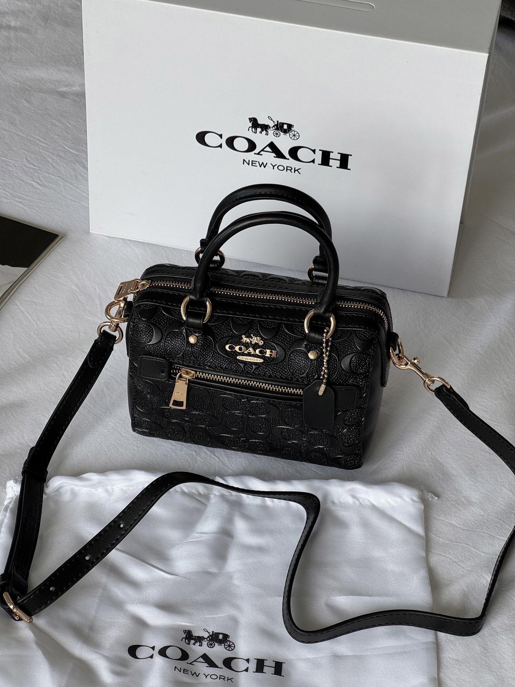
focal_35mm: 77
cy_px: 344
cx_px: 258
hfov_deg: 19.1
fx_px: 1527
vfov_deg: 25.3
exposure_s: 1/99
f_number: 2.8
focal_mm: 9
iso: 80
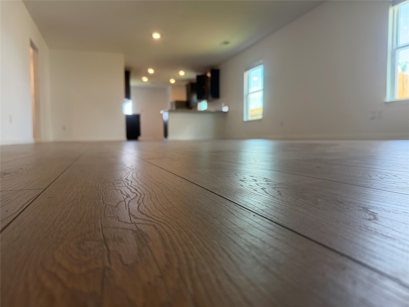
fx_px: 284
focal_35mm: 24
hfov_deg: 71.6
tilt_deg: -2.9
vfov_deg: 56.8
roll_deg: +1.0
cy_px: 154
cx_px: 204
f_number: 1.78
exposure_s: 1/120
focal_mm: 6.76
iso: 160
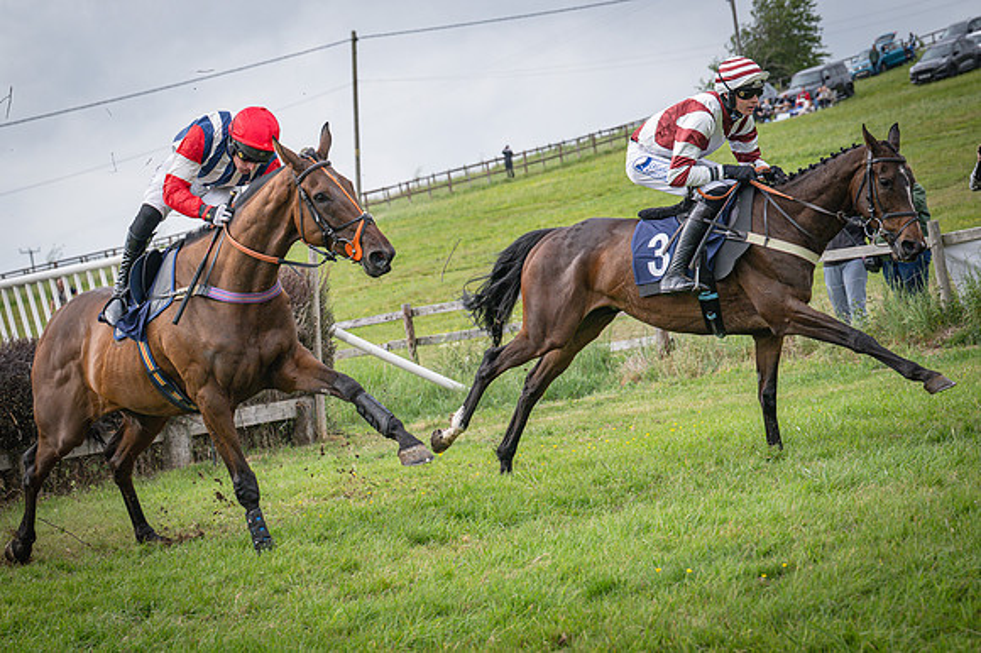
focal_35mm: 105
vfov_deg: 13.0
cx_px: 490
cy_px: 326
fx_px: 2860
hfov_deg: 19.5
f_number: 4.5
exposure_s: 1/1600
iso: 400
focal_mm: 70
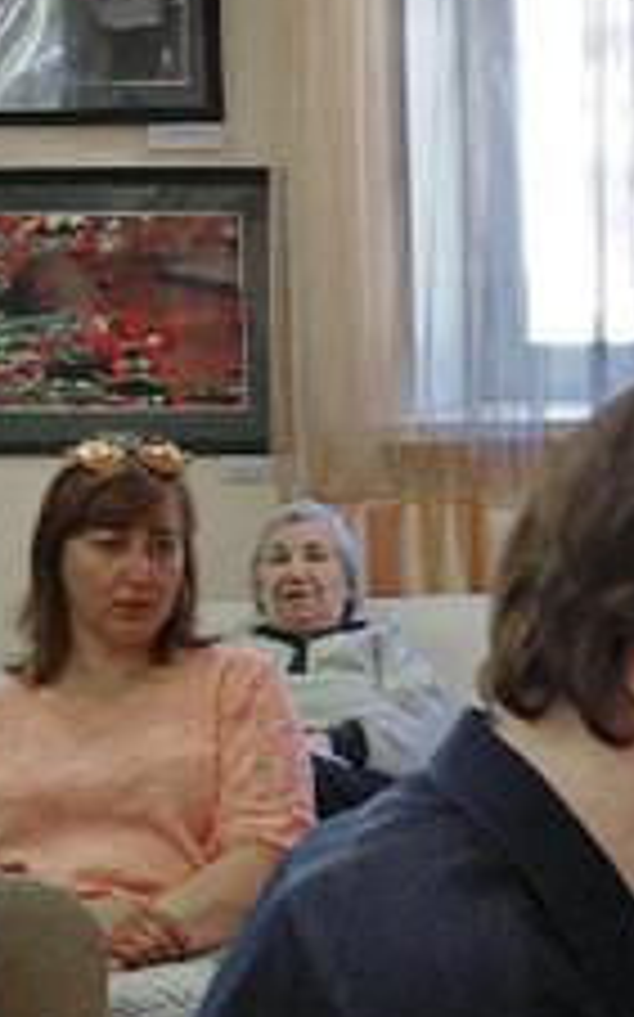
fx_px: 3377
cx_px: 670
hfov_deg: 10.6
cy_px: 801
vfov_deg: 17.0
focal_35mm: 122
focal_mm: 20
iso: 250
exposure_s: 1/60
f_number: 3.5
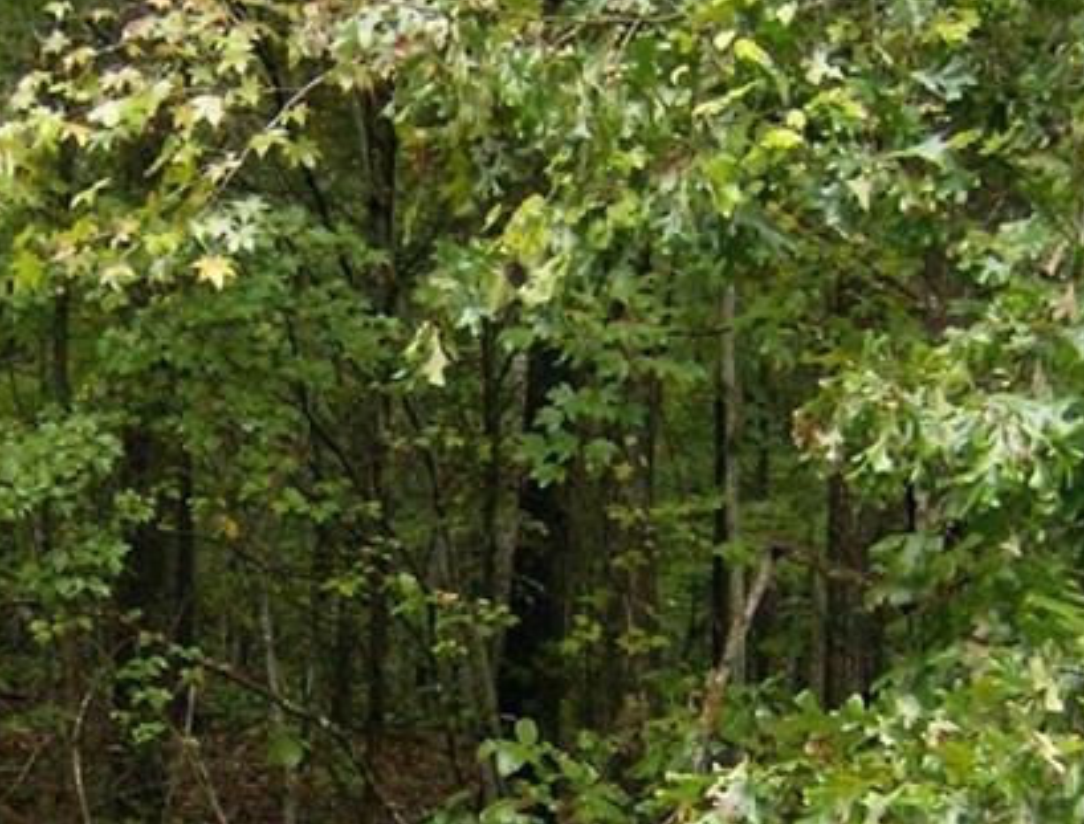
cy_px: 699
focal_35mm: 89
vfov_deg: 16.6
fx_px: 2801
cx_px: 293
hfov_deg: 21.7
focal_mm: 6
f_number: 2.8
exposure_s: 1/60
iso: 200
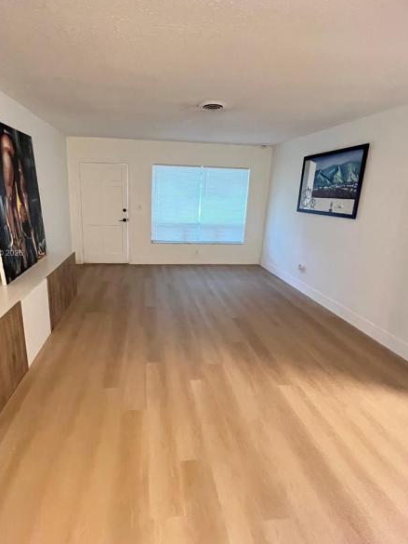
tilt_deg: -10.8
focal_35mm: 16
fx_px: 251
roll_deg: -1.2
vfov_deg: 94.3
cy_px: 254
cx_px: 171
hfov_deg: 77.5
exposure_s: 1/57
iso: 1000
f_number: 1.8
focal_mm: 1.57
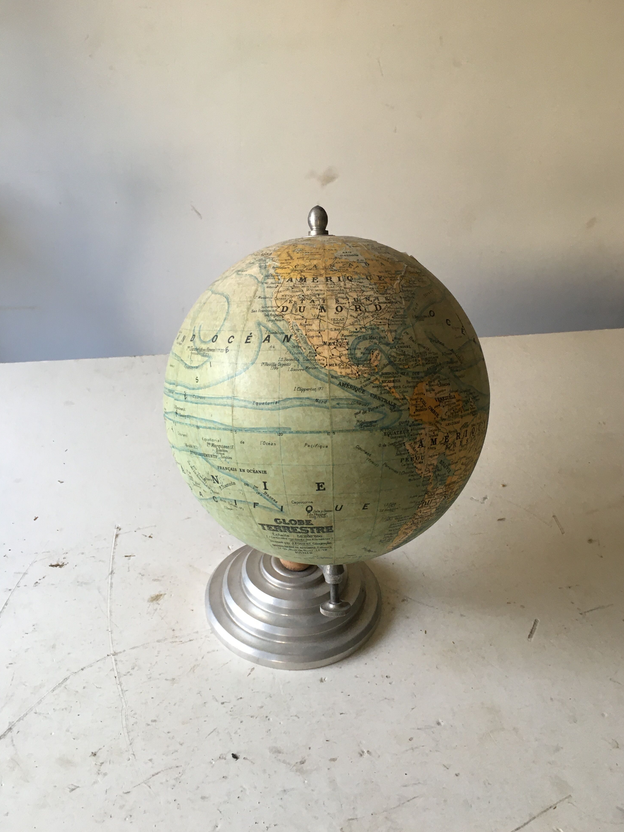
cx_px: 321
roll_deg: -1.7
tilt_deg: -29.4
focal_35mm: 30
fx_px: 721
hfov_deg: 46.8
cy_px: 422
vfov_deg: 60.0
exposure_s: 1/33
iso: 80
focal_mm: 4.15
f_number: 2.2
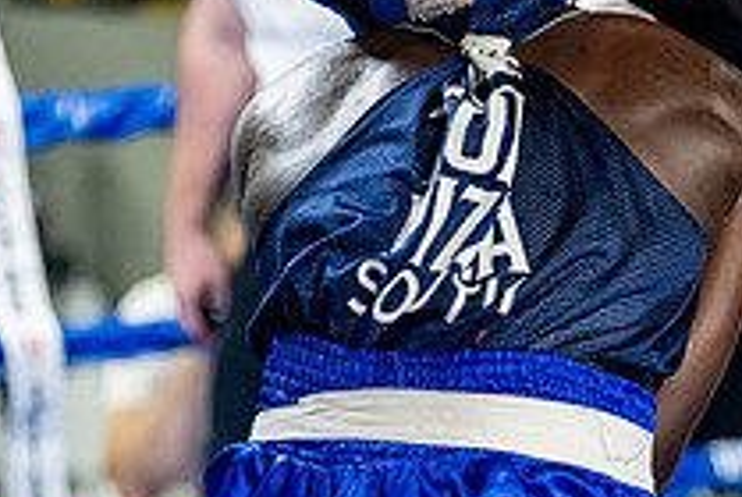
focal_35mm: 244
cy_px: 264
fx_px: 5036
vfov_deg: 5.7
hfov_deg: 8.3
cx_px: 866
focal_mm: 88
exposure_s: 1/800
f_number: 2
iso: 4000
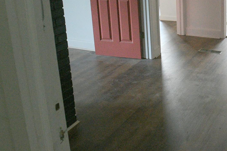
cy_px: 7
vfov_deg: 27.8
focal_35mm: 46
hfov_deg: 39.8
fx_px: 290
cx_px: 202
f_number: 9
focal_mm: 24
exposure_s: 1/60
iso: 8000
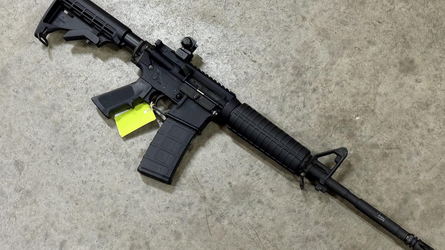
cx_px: 224
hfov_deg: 39.2
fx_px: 625
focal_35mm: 53
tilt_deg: -69.5
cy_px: 134
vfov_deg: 22.6
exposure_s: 1/40
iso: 400
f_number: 1.78
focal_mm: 6.76
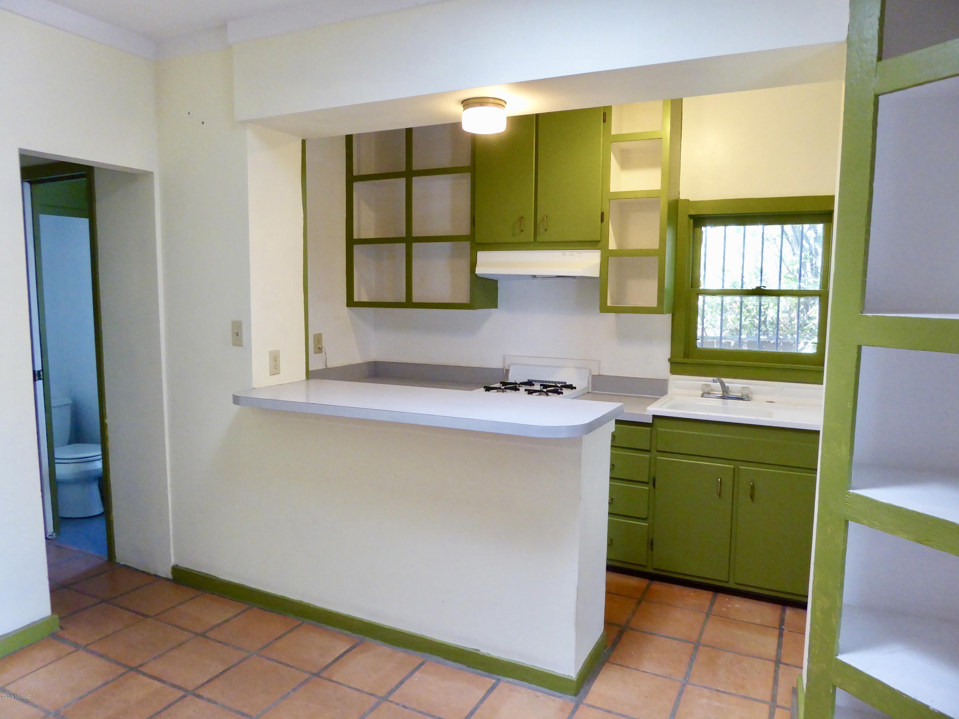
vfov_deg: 54.9
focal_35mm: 25
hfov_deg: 69.4
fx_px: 693
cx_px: 480
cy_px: 360
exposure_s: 1/25
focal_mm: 4.3
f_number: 3.3
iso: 400
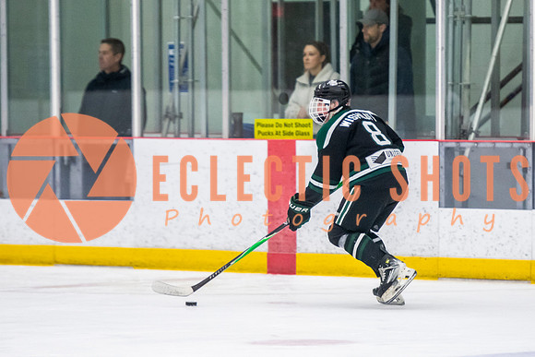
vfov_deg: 4.3
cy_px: 170
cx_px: 310
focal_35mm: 323
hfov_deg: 6.4
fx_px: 4808
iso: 3200
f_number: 3.2
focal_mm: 175
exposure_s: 1/640
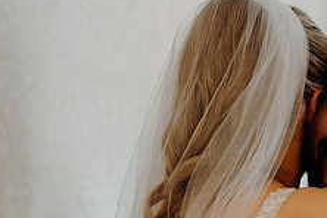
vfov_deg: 9.7
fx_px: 1281
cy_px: 220
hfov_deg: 14.3
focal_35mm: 141
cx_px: 318
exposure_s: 1/200
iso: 1000
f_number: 3.5
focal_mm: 54
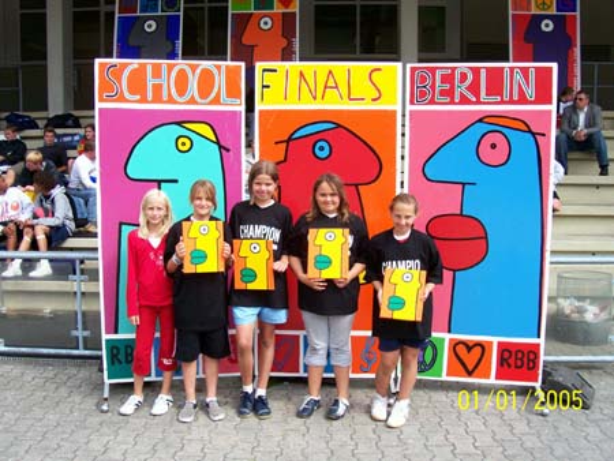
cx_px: 307
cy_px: 230
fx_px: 603
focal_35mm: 34
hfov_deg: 53.9
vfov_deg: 41.8
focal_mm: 5.6
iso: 80
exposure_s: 1/249
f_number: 5.1
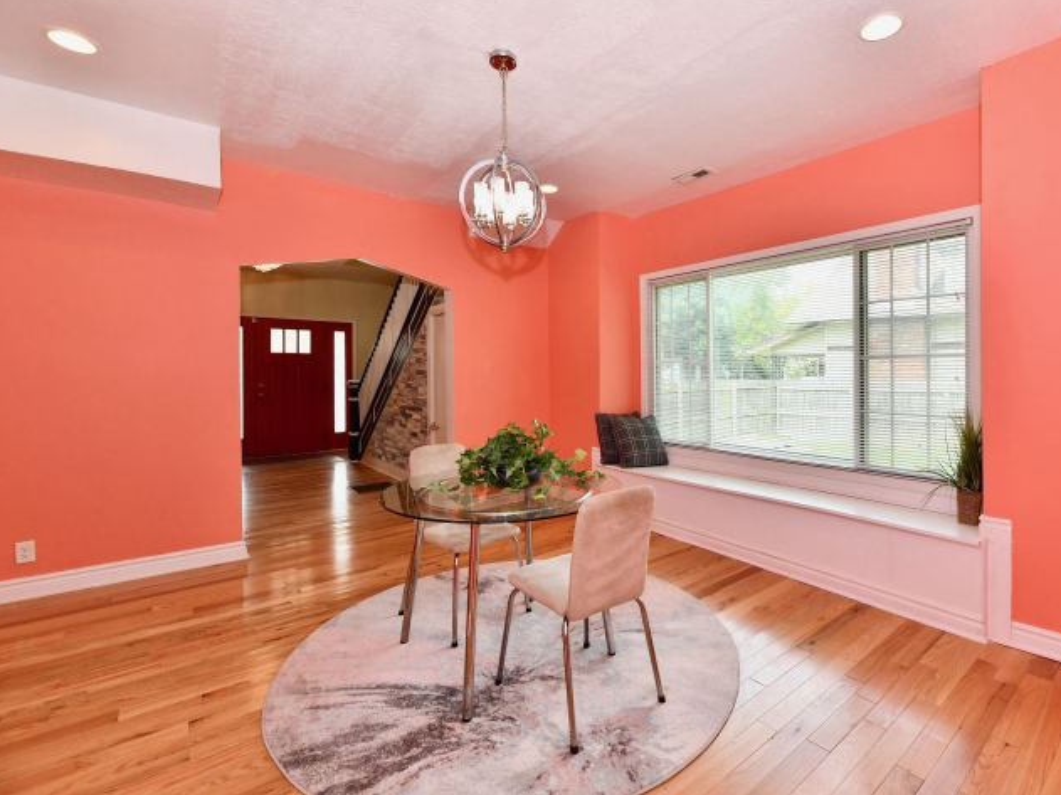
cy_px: 383
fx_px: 490
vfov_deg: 78.1
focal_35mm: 16
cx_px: 614
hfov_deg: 93.7
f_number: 7.1
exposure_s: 1/200
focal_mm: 14
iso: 640
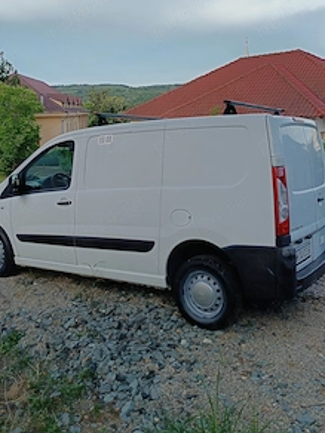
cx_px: 147
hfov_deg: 38.6
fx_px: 463
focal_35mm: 37
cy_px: 141
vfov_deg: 49.2
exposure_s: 1/429
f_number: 1.9
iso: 100
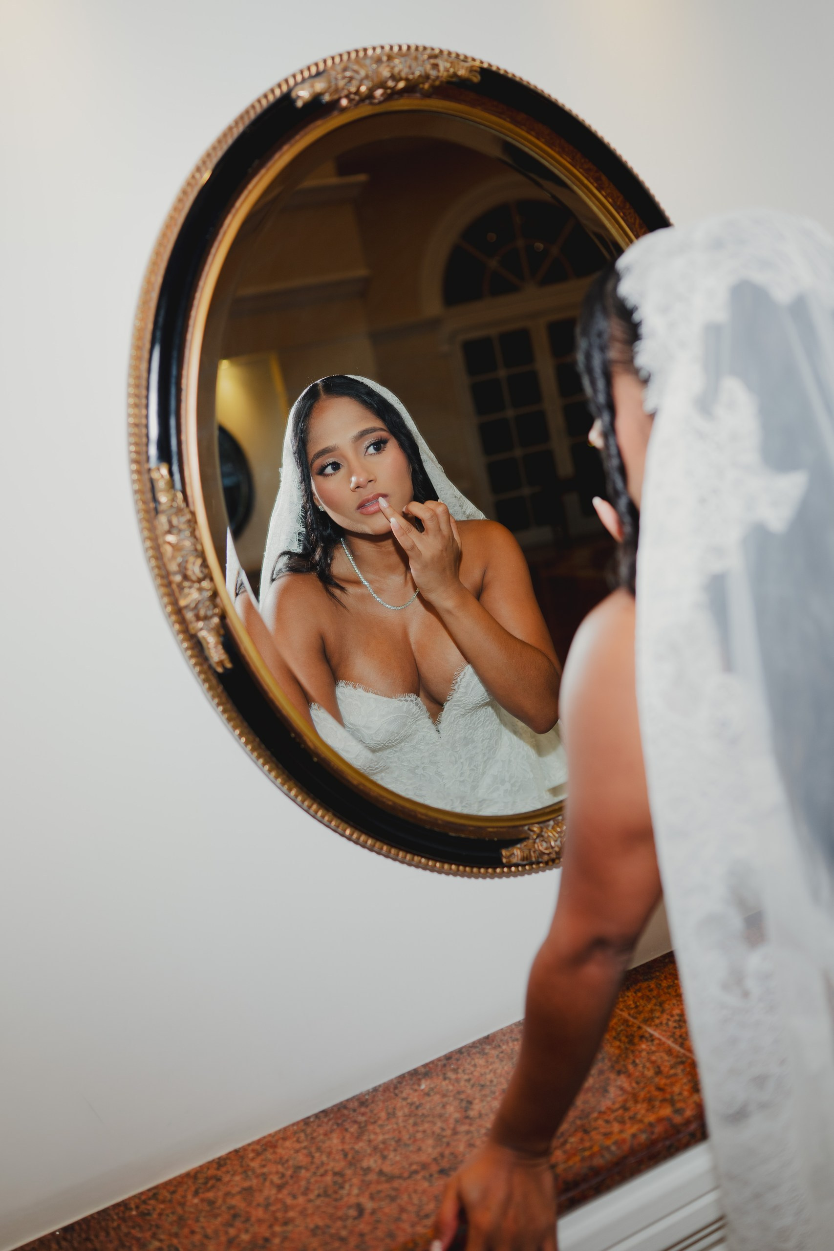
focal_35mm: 35
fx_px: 1216
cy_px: 626
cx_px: 417
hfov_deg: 37.9
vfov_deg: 54.4
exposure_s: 1/200
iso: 200
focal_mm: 35
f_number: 2.2
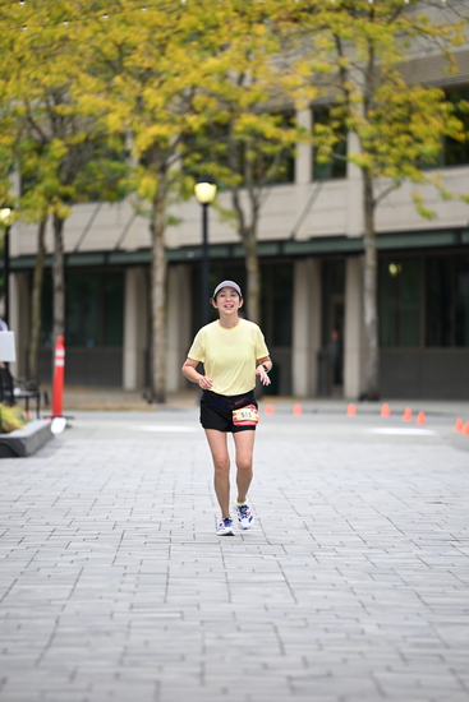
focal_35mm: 200
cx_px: 234
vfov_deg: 10.3
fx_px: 3906
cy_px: 351
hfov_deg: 6.9
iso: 640
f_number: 2.8
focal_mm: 200
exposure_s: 1/2000
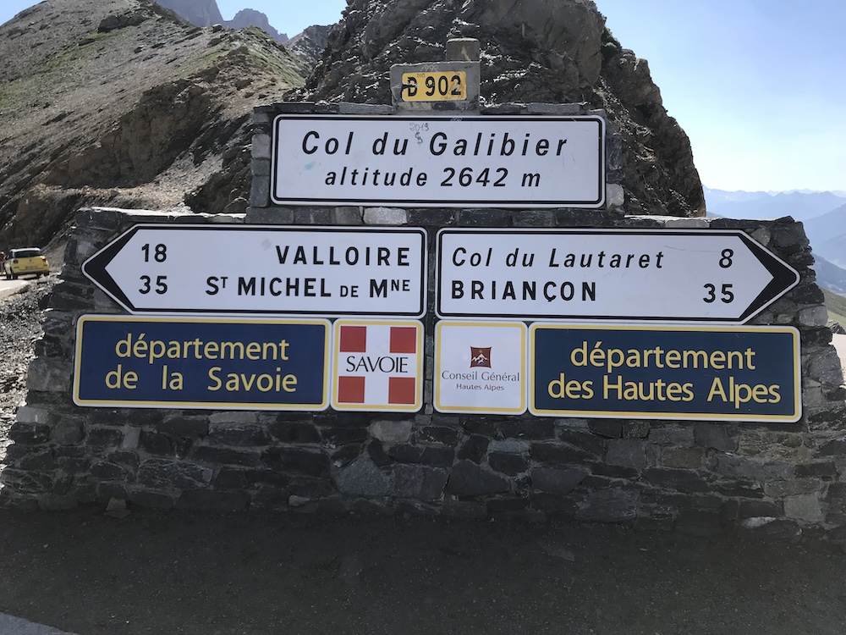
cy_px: 318
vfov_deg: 49.7
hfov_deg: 63.4
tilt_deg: -10.6
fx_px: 684
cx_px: 423
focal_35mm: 28
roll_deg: +0.5
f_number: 1.8
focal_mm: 3.99
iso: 20
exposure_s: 1/1546
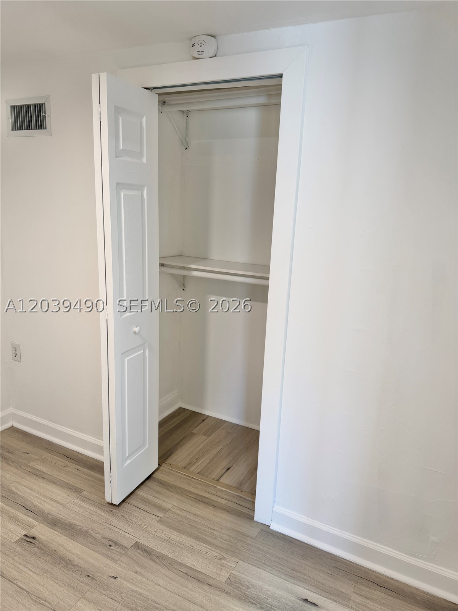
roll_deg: -2.6
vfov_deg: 71.6
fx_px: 423
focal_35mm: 24
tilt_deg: -12.7
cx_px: 229
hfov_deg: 56.8
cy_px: 306
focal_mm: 6.76
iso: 125
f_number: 1.78
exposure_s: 1/60
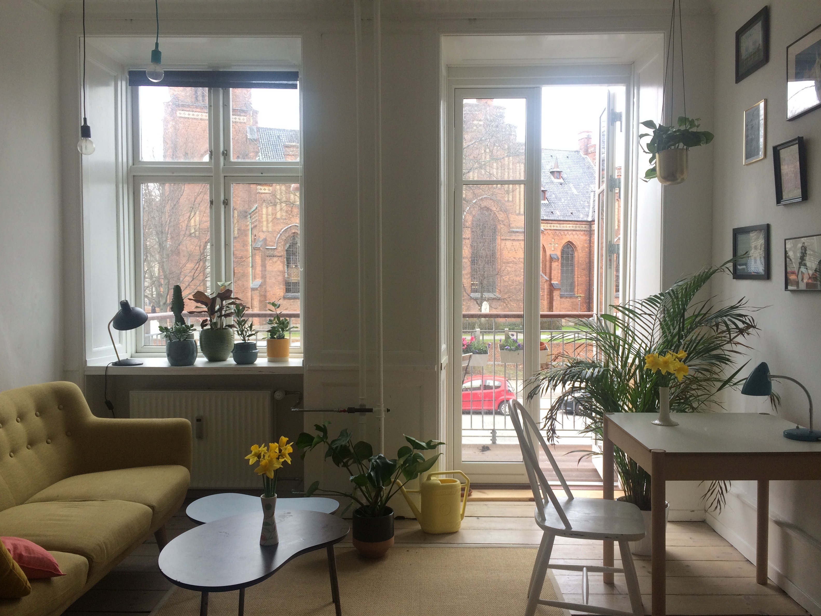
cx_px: 416
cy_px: 315
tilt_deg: -0.9
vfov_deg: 46.8
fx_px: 711
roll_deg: +1.5
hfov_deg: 60.0
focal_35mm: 30
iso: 40
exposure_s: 1/100
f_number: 2.2
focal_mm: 4.15
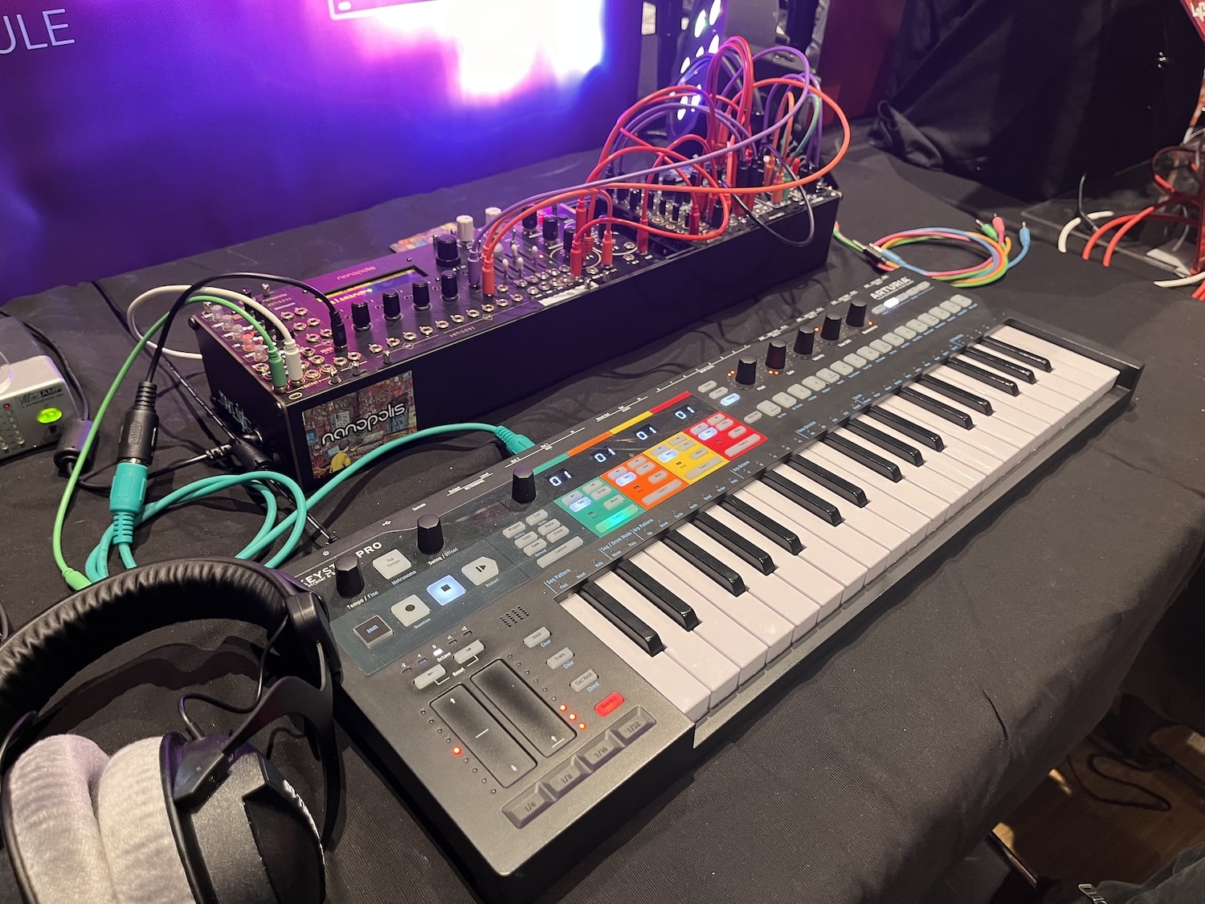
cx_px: 602
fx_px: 905
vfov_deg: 53.1
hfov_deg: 67.3
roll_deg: -1.9
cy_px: 452
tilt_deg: -36.4
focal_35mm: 26
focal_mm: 5.1
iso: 200
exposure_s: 1/52
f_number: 1.6
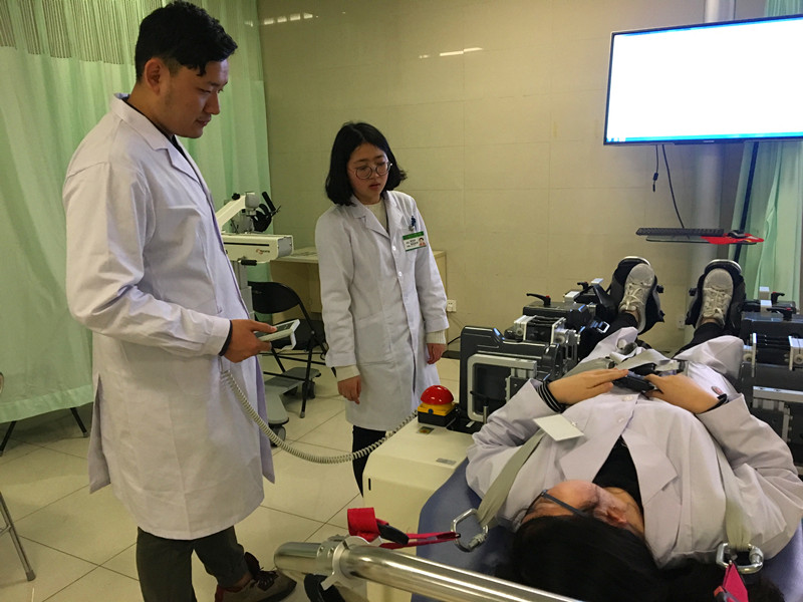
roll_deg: +2.6
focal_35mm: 29
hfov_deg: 61.7
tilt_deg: -12.5
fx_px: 673
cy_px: 301
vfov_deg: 48.2
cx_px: 402
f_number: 2.2
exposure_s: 1/25
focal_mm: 4.15
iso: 200
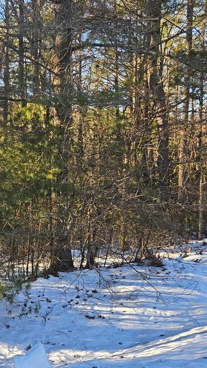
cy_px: 166
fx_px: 371
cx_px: 16
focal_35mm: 38
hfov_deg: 29.7
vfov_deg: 52.7
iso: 32
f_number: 1.8
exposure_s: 1/180
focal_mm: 5.4
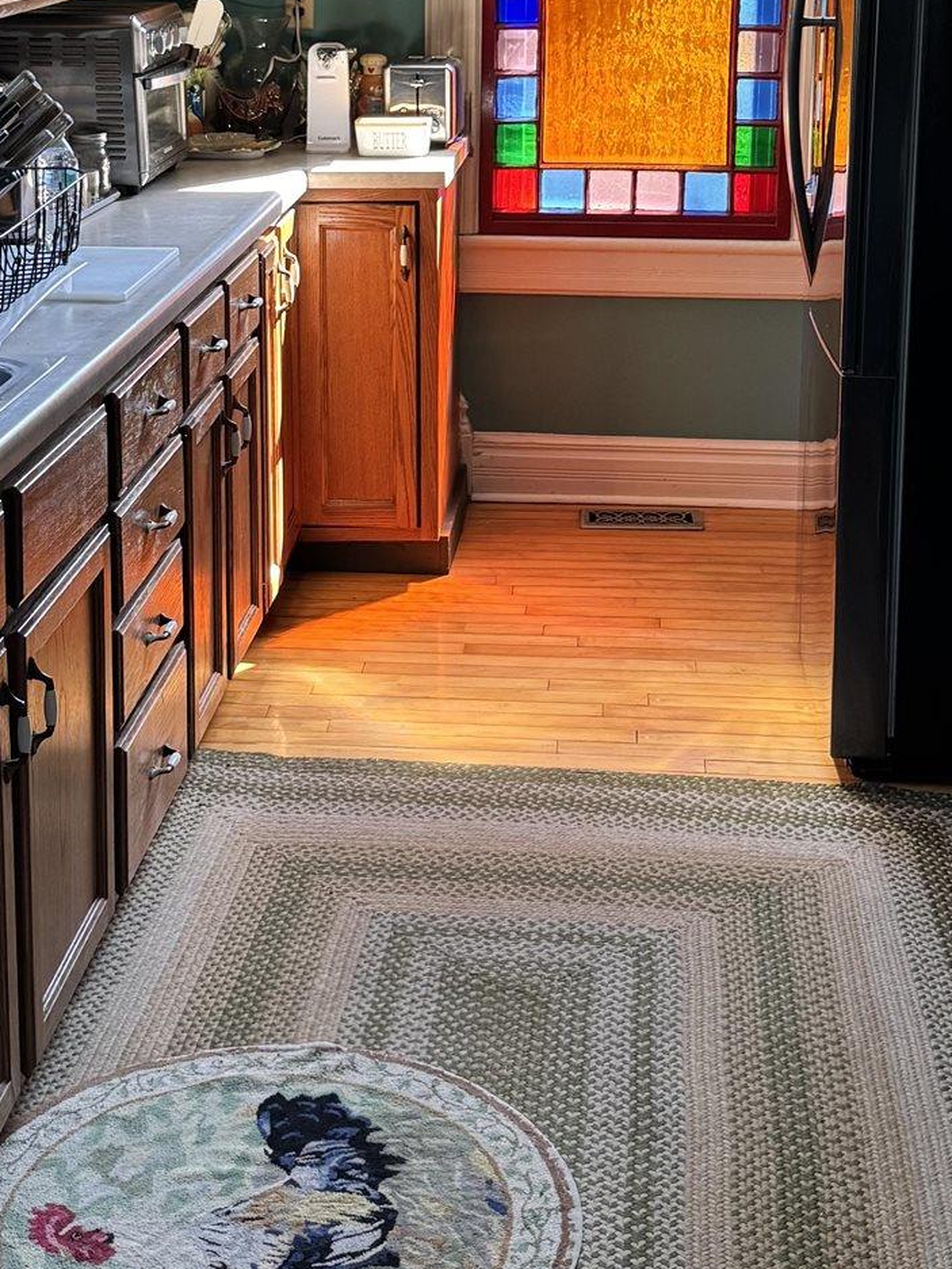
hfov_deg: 24.8
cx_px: 464
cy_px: 245
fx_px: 2163
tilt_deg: -10.4
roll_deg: +0.2
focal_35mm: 59
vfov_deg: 31.8
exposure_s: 1/113
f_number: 1.78
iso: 200
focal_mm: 6.76
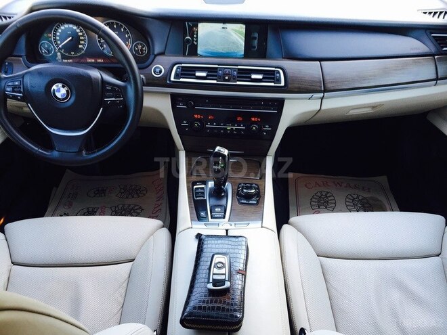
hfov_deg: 61.7
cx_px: 224
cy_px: 168
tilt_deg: -37.9
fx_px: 374
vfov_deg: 48.2
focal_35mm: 29
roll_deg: +0.5
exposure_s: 1/50
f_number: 2.2
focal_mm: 4.15
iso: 40
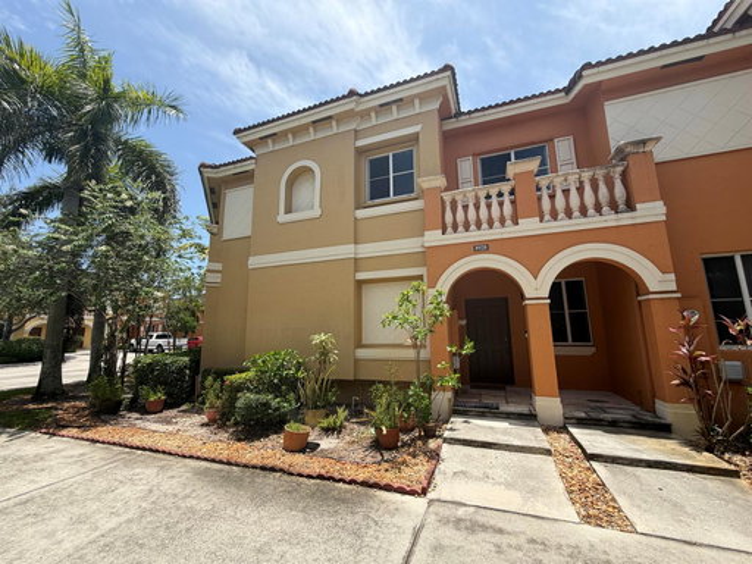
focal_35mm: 14
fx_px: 304
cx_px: 376
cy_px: 282
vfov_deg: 85.7
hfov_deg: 102.1
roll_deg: +0.9
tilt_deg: +10.8
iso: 25
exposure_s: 1/770
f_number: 2.2
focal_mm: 2.22
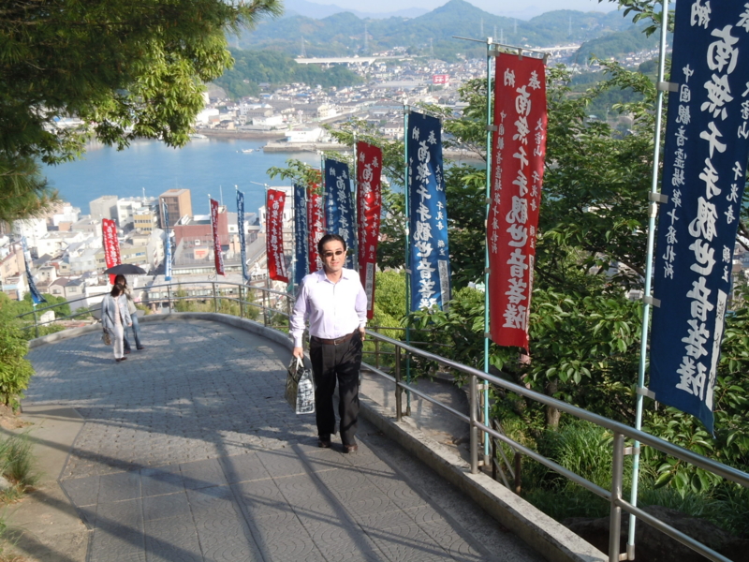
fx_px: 974
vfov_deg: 32.2
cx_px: 374
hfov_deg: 42.1
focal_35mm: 45
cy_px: 281
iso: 100
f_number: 4.6
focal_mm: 8.1
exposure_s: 1/250
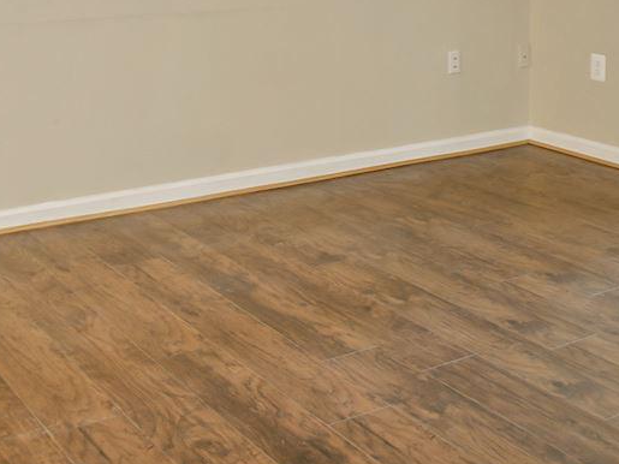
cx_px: 345
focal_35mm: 56
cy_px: -31
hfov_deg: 34.3
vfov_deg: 24.5
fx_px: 1001
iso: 200
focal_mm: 10
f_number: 8
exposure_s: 5
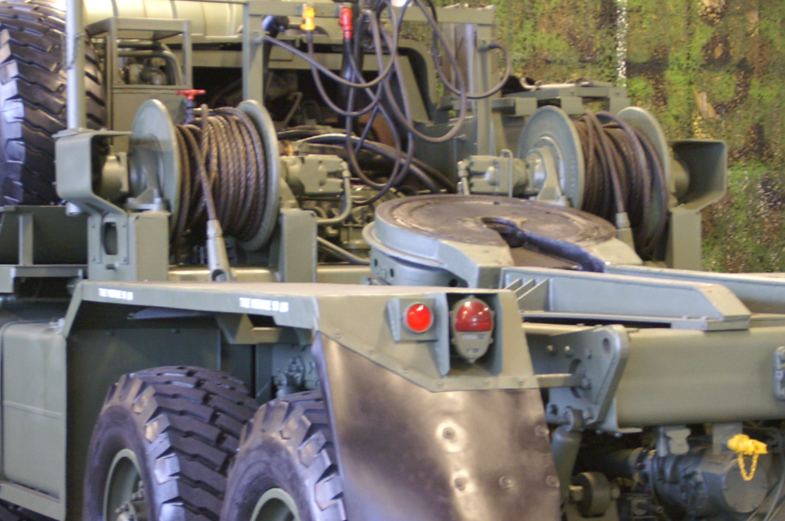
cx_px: 414
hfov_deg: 19.3
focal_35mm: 106
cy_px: 245
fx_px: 2309
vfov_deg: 12.9
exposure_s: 1/8
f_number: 4
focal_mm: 28
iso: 400
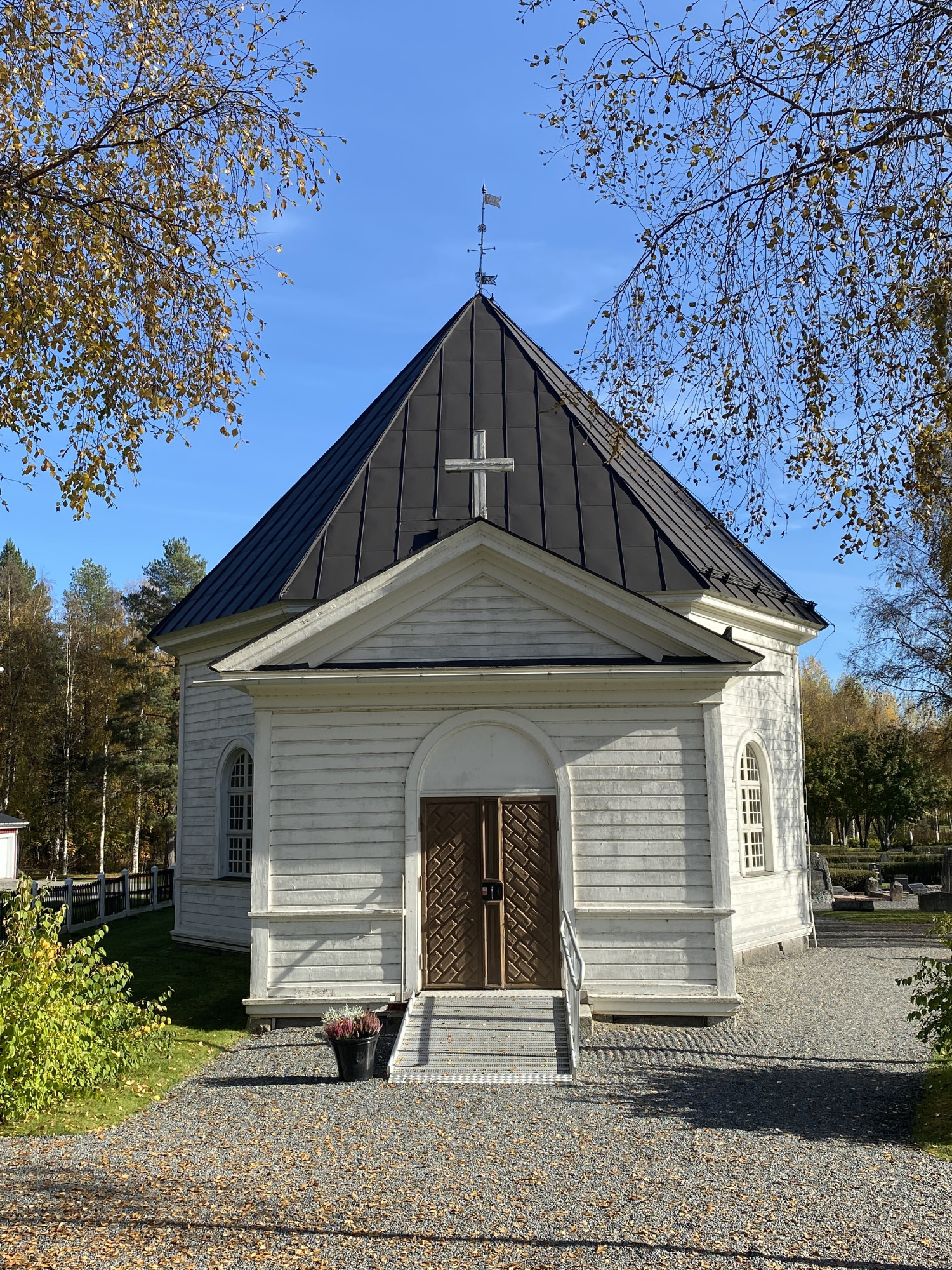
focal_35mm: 26
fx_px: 953
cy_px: 635
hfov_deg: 53.1
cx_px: 476
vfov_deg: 67.3
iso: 32
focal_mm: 4.2
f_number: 1.8
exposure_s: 1/1504
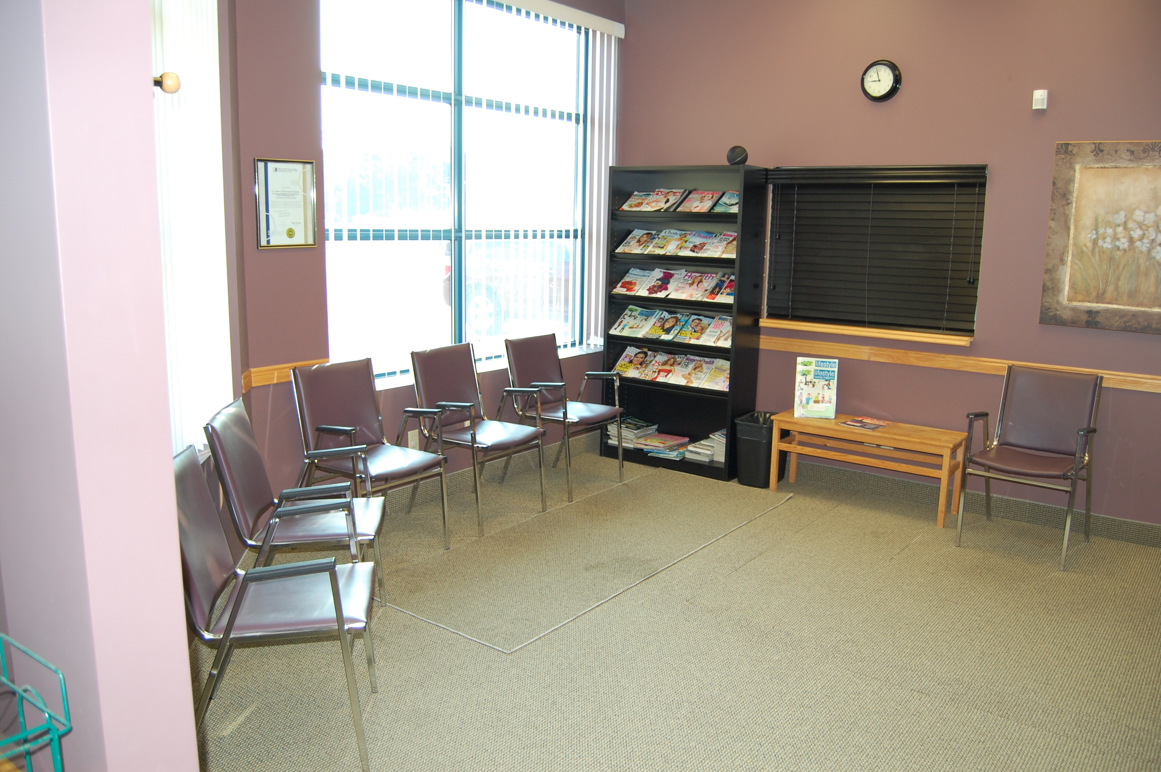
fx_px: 870
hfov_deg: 67.4
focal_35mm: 27
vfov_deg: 47.8
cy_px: 386
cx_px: 580
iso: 400
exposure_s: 1/125
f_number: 3.5
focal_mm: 18
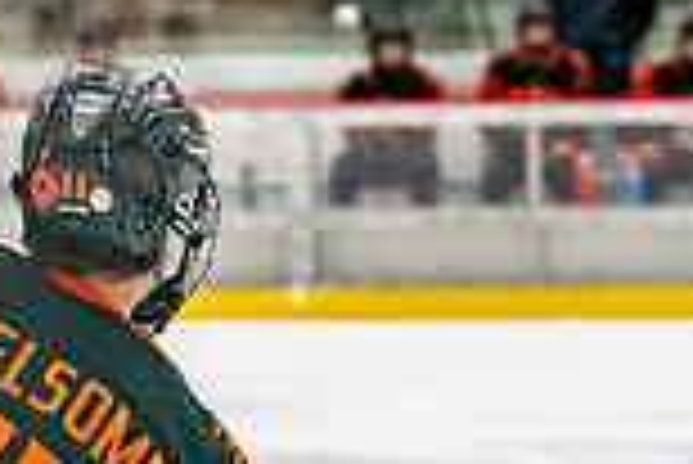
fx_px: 5896
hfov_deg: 6.7
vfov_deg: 4.4
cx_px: 13
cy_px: 934
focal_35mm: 306
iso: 3200
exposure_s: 1/1250
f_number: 2.8
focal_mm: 70
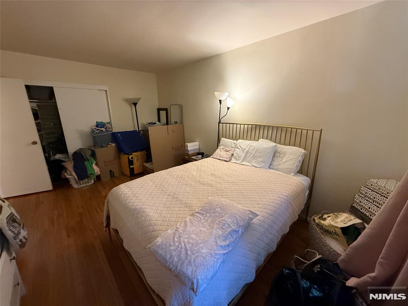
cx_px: 204
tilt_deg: -13.9
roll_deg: +0.5
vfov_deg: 85.7
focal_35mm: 14
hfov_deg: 102.1
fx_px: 165
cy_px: 153
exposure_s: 1/60
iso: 500
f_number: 2.2
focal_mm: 2.22
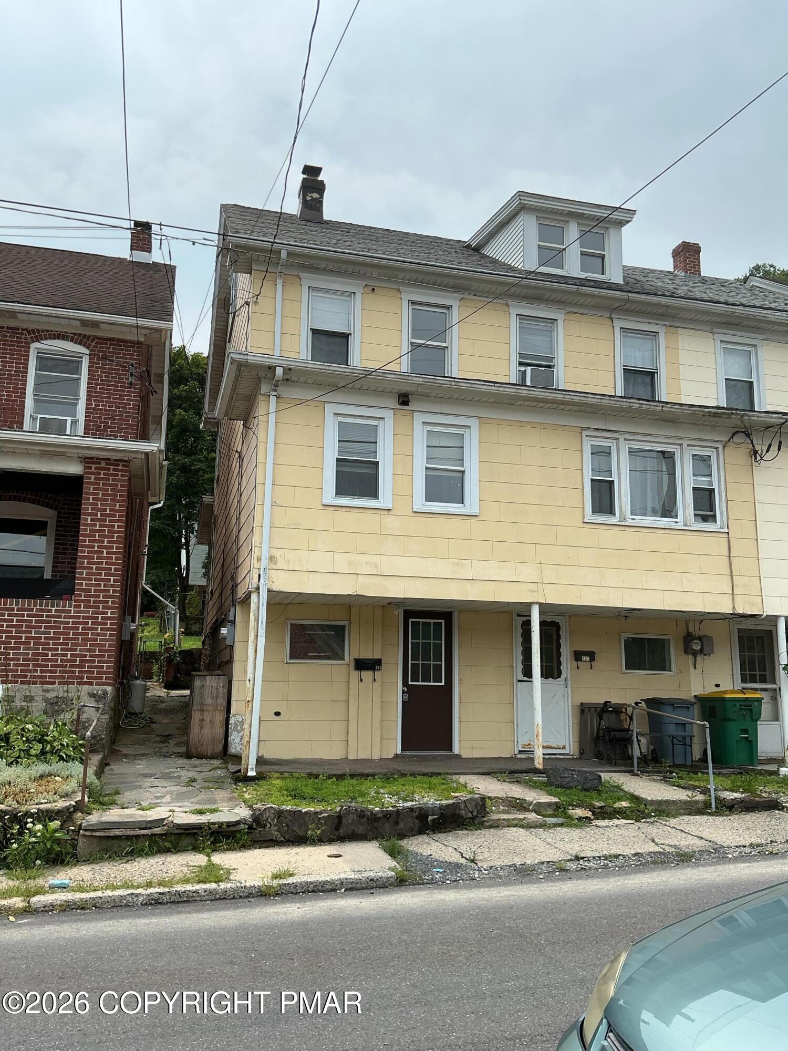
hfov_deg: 48.2
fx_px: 880
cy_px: 526
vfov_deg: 61.7
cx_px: 394
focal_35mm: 29
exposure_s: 1/1055
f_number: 1.8
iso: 25
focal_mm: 3
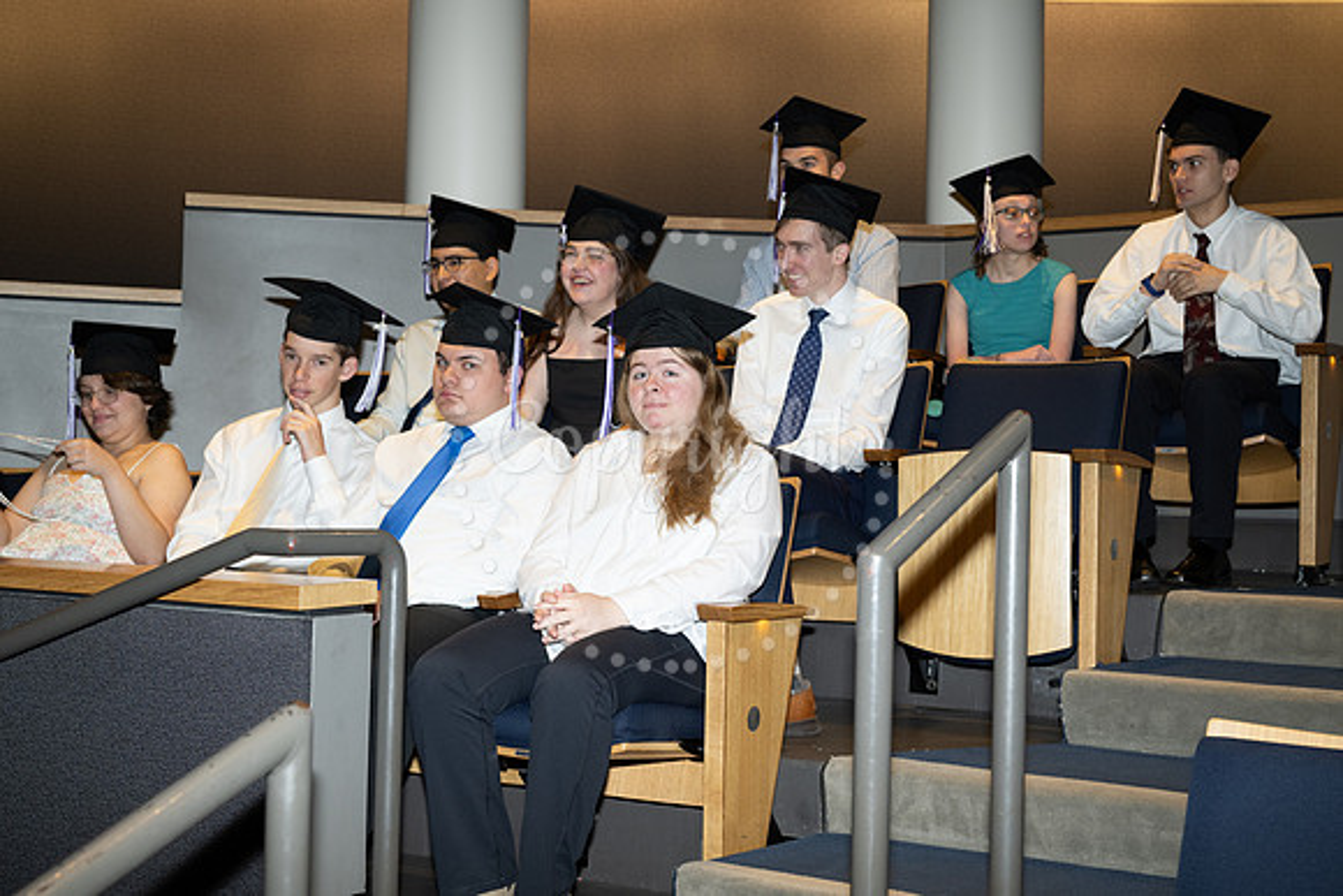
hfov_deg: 42.7
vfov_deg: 29.3
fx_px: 1716
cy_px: 448
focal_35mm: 46
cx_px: 672
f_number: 5
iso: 1000
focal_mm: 46
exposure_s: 1/125
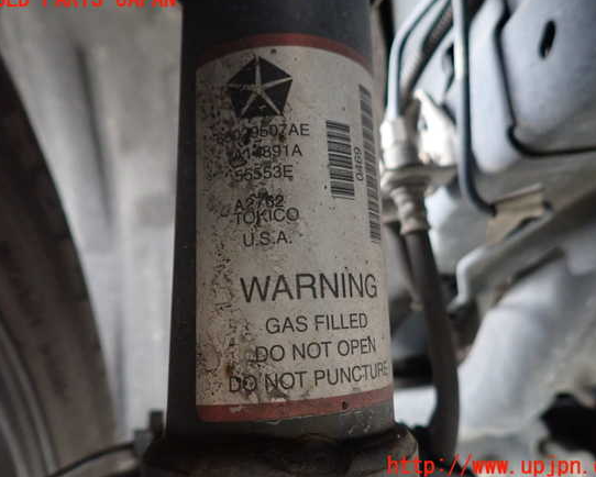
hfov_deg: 64.0
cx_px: 306
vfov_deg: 53.2
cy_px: 233
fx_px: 476
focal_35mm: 27
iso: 640
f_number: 2
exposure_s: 1/30
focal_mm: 4.5
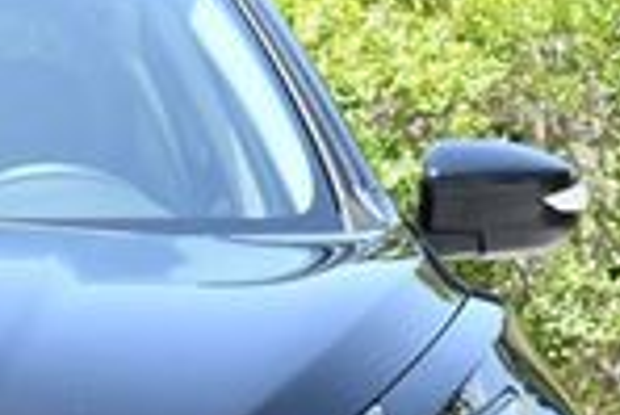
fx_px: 5965
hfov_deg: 5.9
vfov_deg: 4.0
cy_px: 474
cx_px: -272
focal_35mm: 346
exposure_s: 1/250
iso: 200
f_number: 6.3
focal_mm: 40
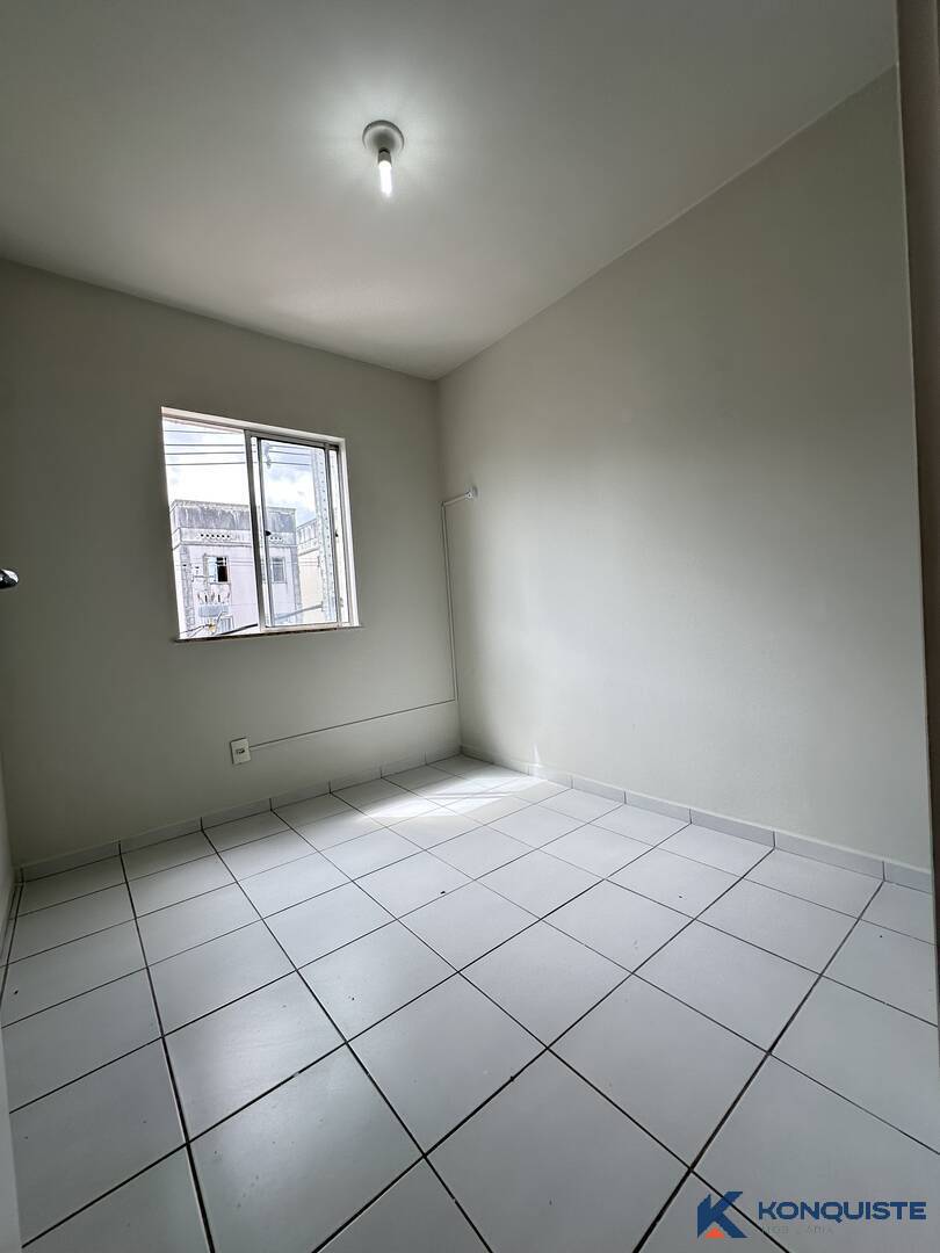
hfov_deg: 85.7
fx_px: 507
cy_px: 626
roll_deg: +3.0
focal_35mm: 14
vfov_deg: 102.1
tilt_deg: -1.7
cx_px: 470
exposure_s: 1/260
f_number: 2.2
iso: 40
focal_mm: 2.22
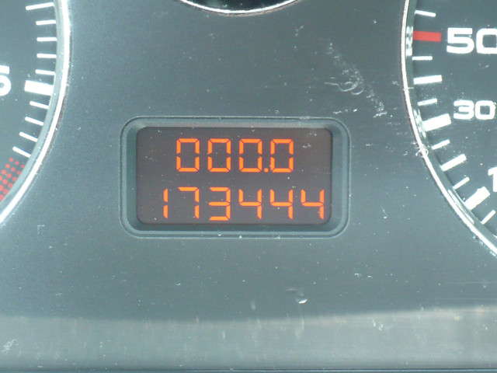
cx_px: 248
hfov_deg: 19.1
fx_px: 1479
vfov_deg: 14.4
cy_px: 186
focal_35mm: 103
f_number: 3.2
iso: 200
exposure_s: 1/15
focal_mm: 11.4
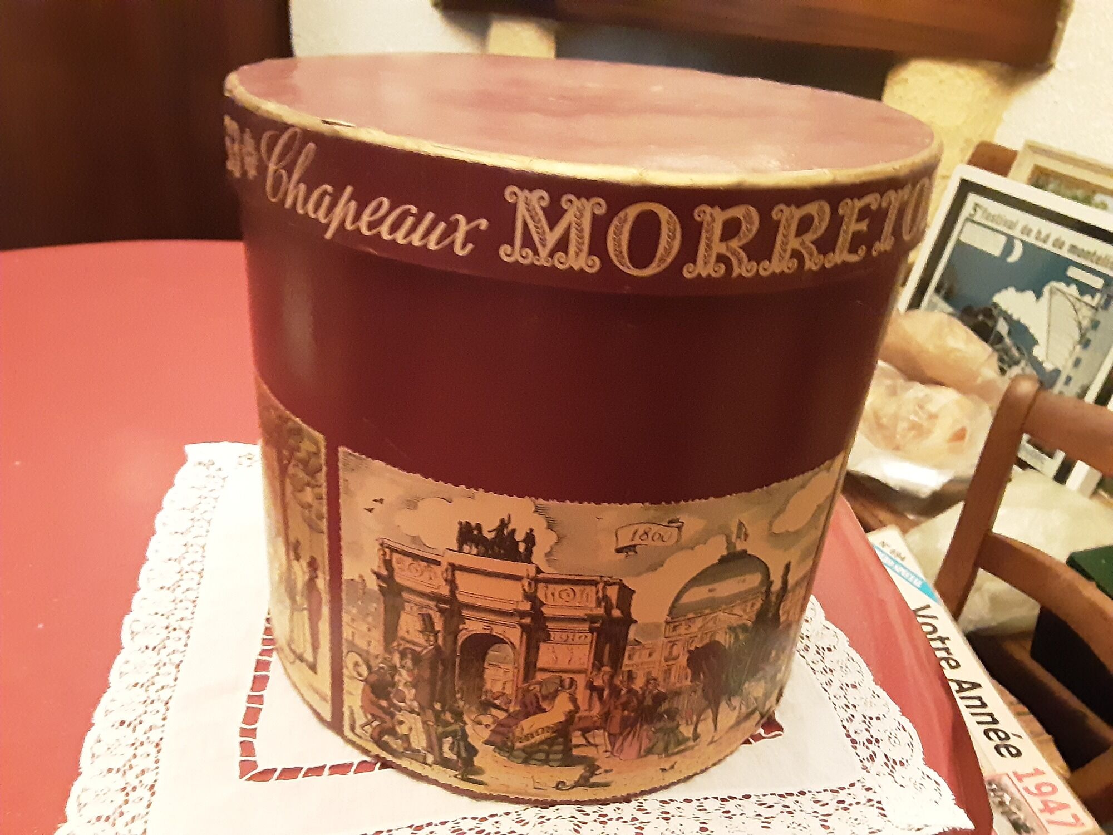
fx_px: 900
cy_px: 418
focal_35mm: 28
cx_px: 556
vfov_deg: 49.7
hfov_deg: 63.4
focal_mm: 2.9
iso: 1000
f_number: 1.9
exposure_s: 1/10
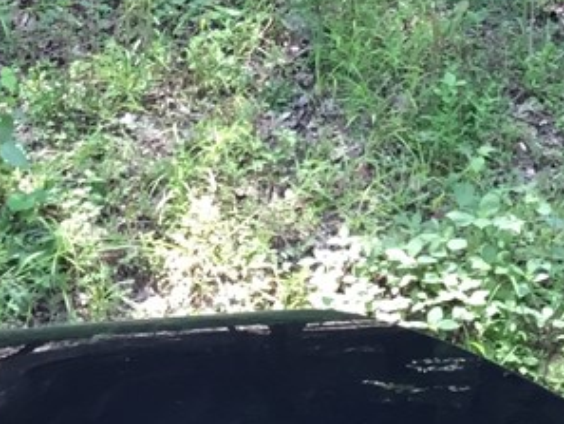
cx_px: 427
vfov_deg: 12.9
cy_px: -268
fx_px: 1744
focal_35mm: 107
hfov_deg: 18.2
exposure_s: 1/40
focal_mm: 3.3
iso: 25
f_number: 2.4
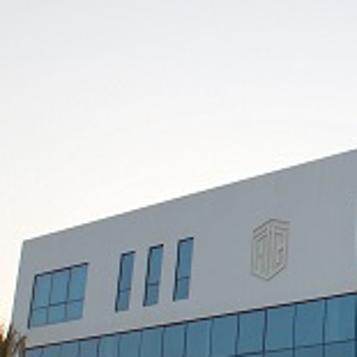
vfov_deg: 23.2
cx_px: 442
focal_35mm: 74
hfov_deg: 21.5
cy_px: 242
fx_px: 863
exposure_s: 1/60
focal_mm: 18
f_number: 8
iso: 100
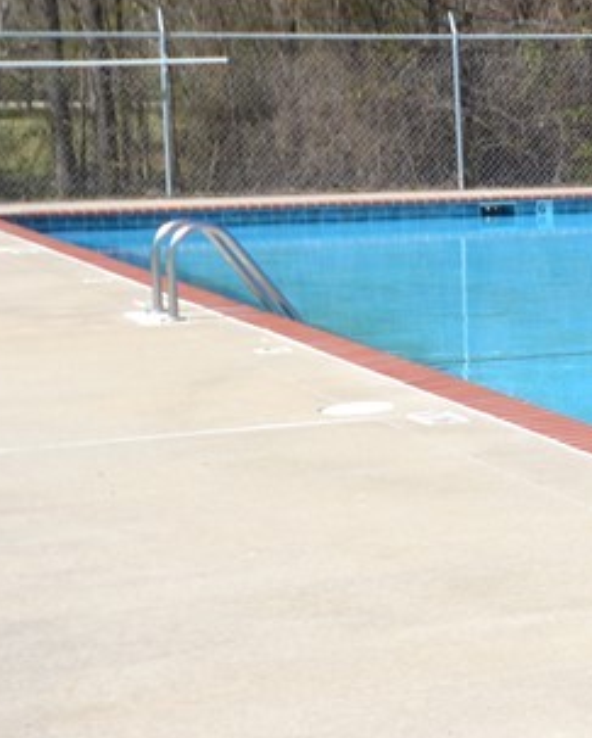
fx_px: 2646
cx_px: 1284
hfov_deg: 11.2
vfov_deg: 15.9
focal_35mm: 121
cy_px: 375
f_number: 8
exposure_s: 1/250
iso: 100
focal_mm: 24
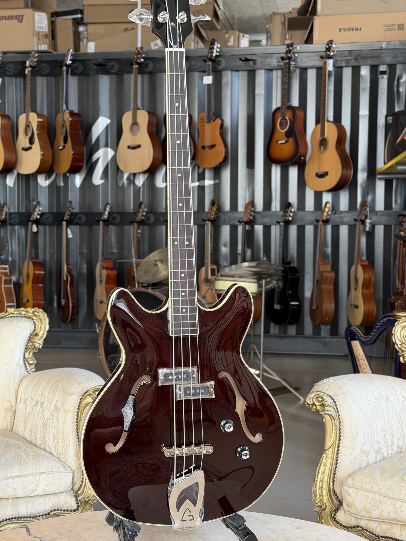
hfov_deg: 25.6
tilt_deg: -3.6
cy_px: 263
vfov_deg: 33.8
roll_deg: -0.6
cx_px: 172
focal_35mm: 57
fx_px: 891
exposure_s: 1/121
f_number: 1.78
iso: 100
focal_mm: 6.76
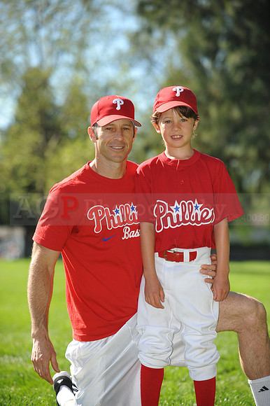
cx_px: 135
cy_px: 203
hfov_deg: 11.4
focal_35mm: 120
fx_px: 1352
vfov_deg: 17.1
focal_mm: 120
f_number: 4
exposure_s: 1/1000
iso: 200
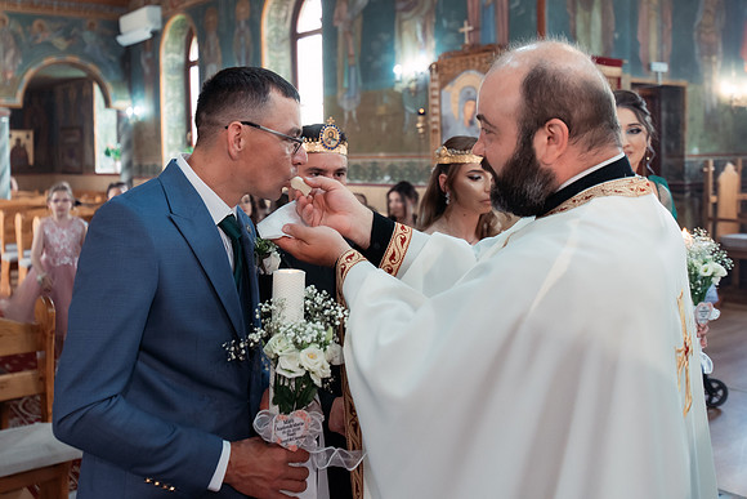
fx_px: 760
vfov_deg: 36.2
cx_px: 291
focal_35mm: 37
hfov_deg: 51.9
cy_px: 195
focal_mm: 30
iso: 1600
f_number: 3.2
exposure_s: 1/200
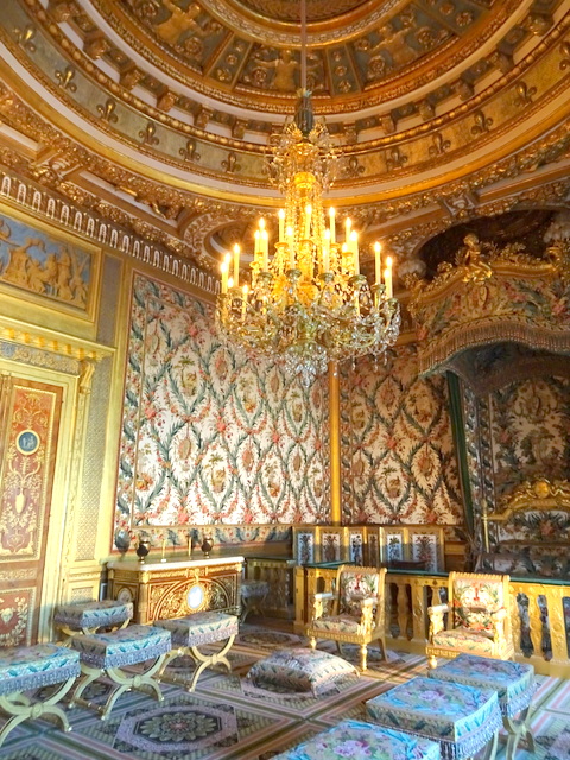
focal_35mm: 24
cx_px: 285
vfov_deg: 71.6
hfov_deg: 56.8
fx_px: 527
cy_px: 380
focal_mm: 4.1
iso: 800
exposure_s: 1/10
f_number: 3.5
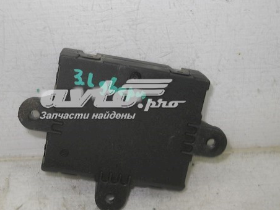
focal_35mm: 58
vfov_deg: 25.2
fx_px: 469
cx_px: 111
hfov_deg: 33.1
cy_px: 98
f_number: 5.5
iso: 80
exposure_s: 1/30
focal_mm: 6.72
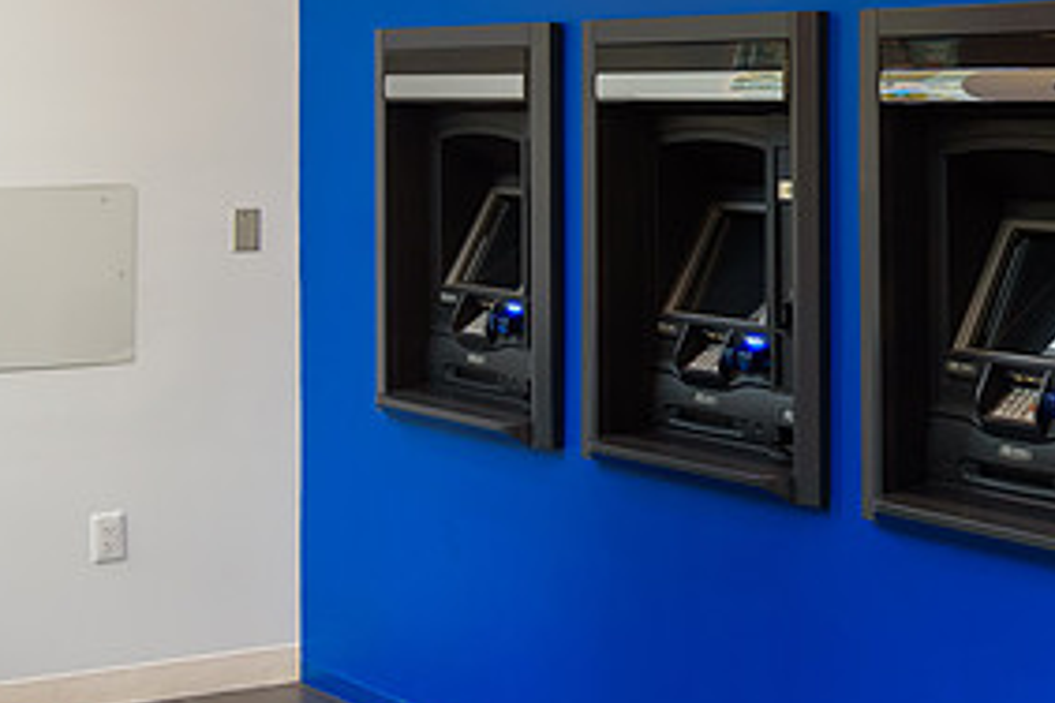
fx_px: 2168
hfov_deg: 26.3
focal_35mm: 74
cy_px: 47
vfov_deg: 18.1
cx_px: 976
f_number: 3.2
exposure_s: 1/250
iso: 1000
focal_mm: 36
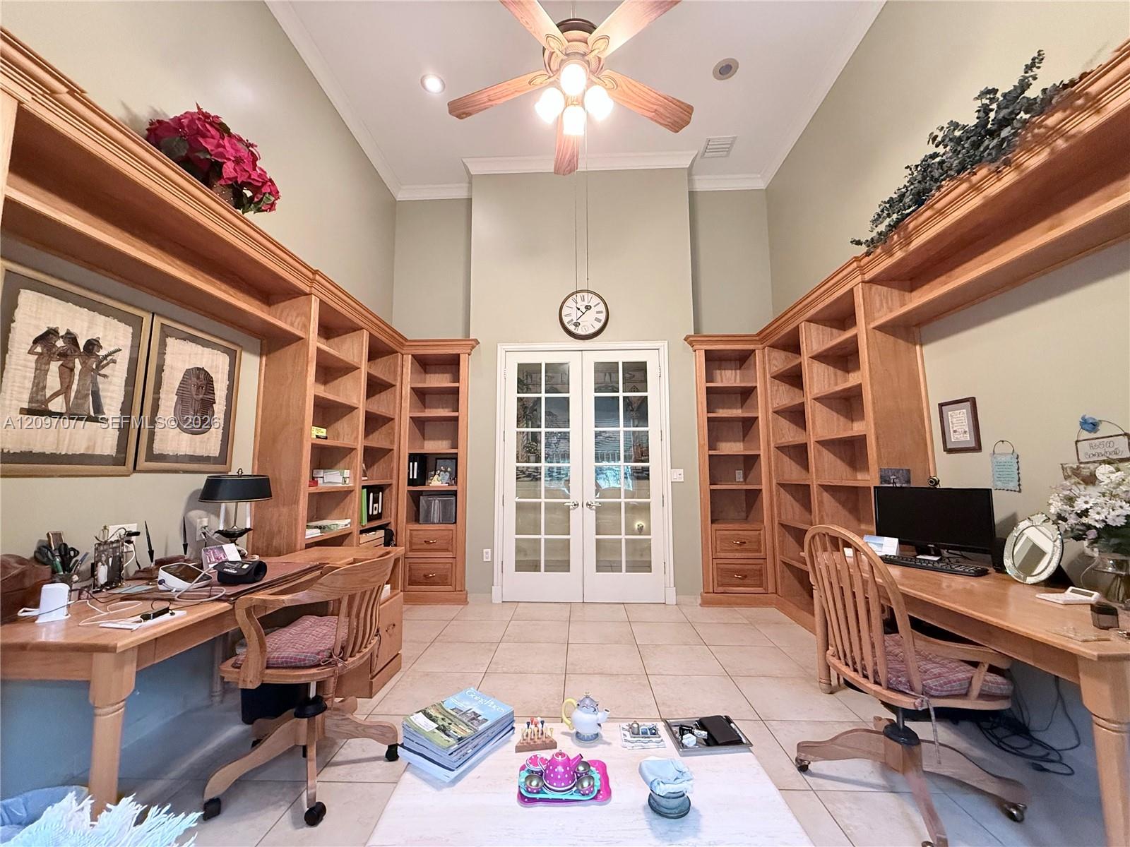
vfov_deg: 85.7
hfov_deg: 102.1
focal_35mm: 14
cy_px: 424
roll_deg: -0.2
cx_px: 565
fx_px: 457
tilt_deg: +6.7
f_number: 2.2
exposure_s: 1/60
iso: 640
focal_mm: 2.22
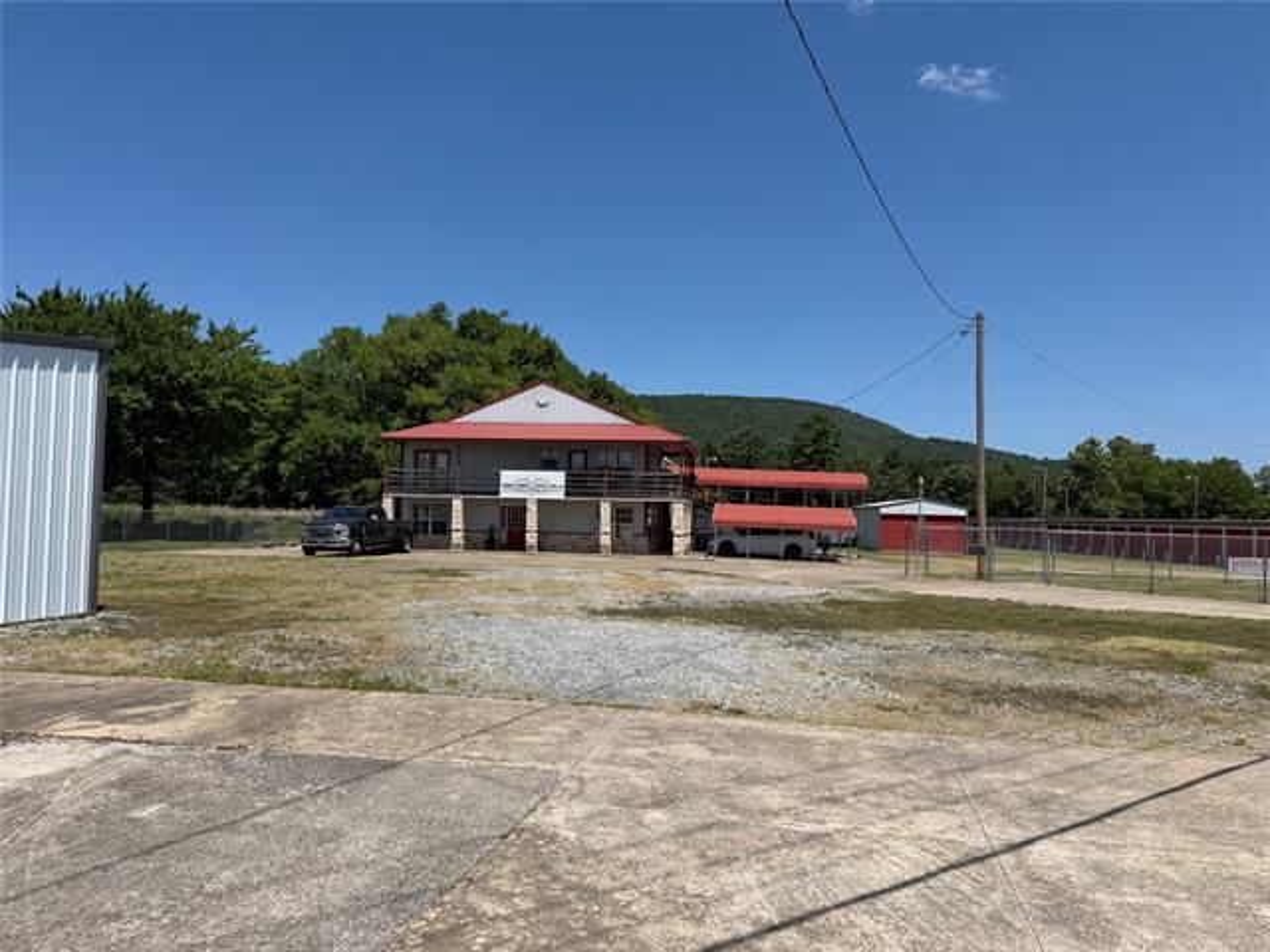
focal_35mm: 24
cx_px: 635
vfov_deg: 56.8
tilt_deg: +2.5
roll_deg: -1.5
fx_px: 881
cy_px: 476
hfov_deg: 71.6
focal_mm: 6.76
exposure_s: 1/6711
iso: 80
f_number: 1.78
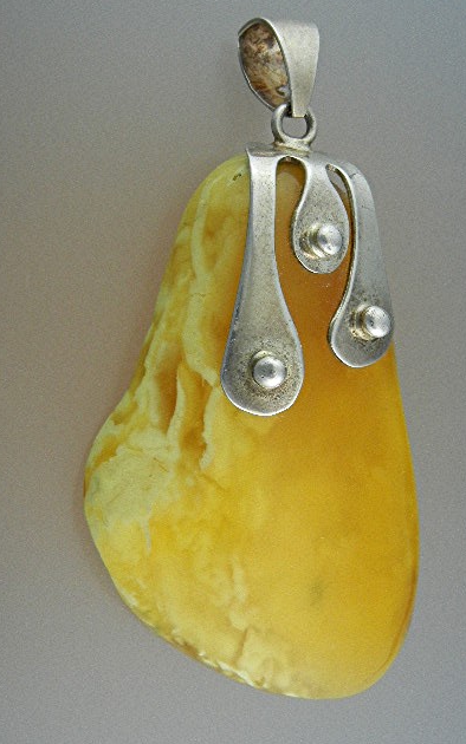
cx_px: 253
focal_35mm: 56
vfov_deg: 36.3
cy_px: 368
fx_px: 1137
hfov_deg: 23.1
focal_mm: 9.3
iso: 400
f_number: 3.9
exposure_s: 1/26
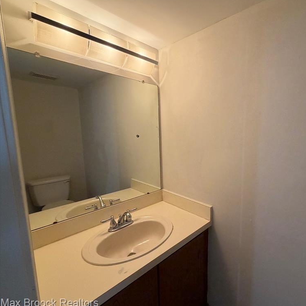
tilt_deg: -7.7
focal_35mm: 17
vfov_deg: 84.0
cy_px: 152
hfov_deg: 80.6
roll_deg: -0.4
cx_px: 209
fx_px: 170
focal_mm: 2.22
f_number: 2.2
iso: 320
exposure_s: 1/120
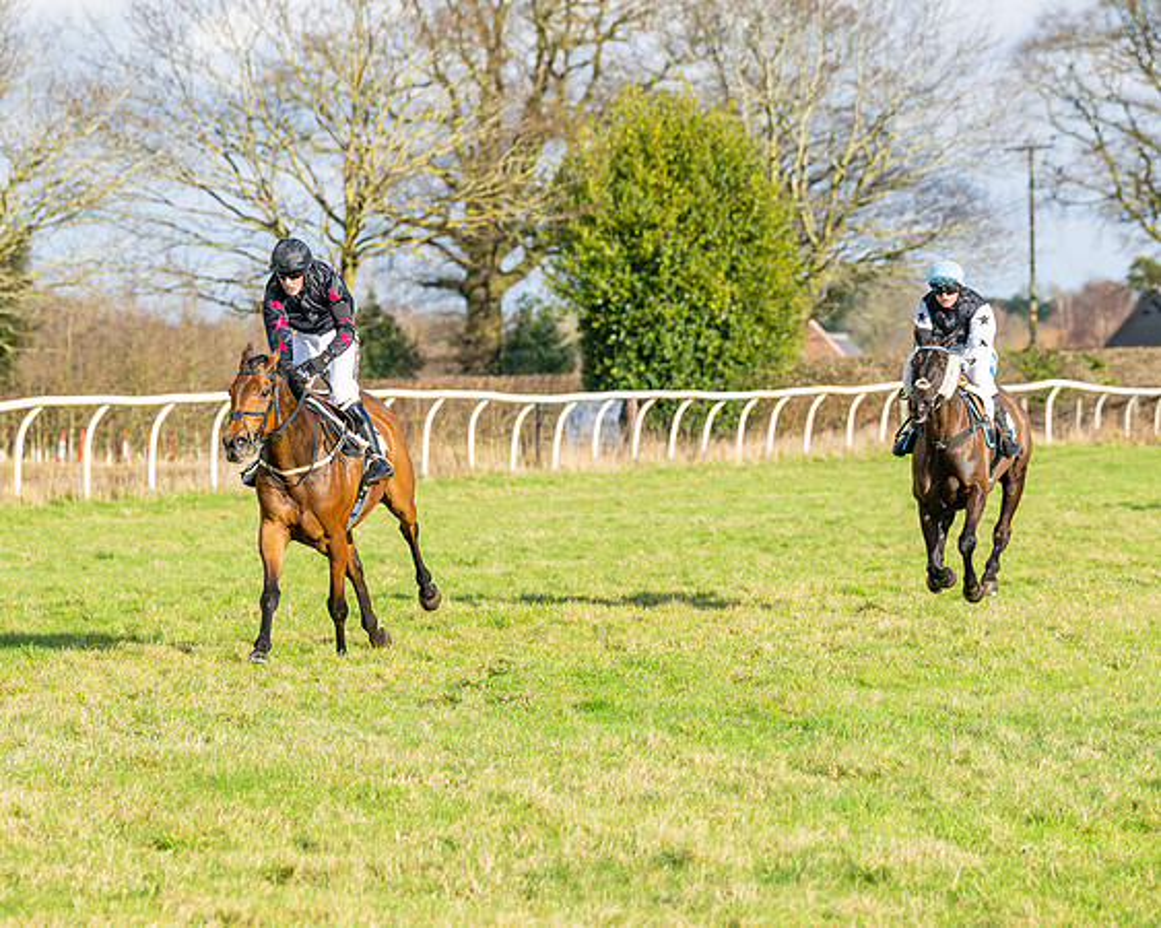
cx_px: 403
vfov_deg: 7.1
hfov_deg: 8.8
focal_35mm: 218
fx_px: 7504
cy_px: 485
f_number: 4
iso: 200
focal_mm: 120
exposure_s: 1/2000
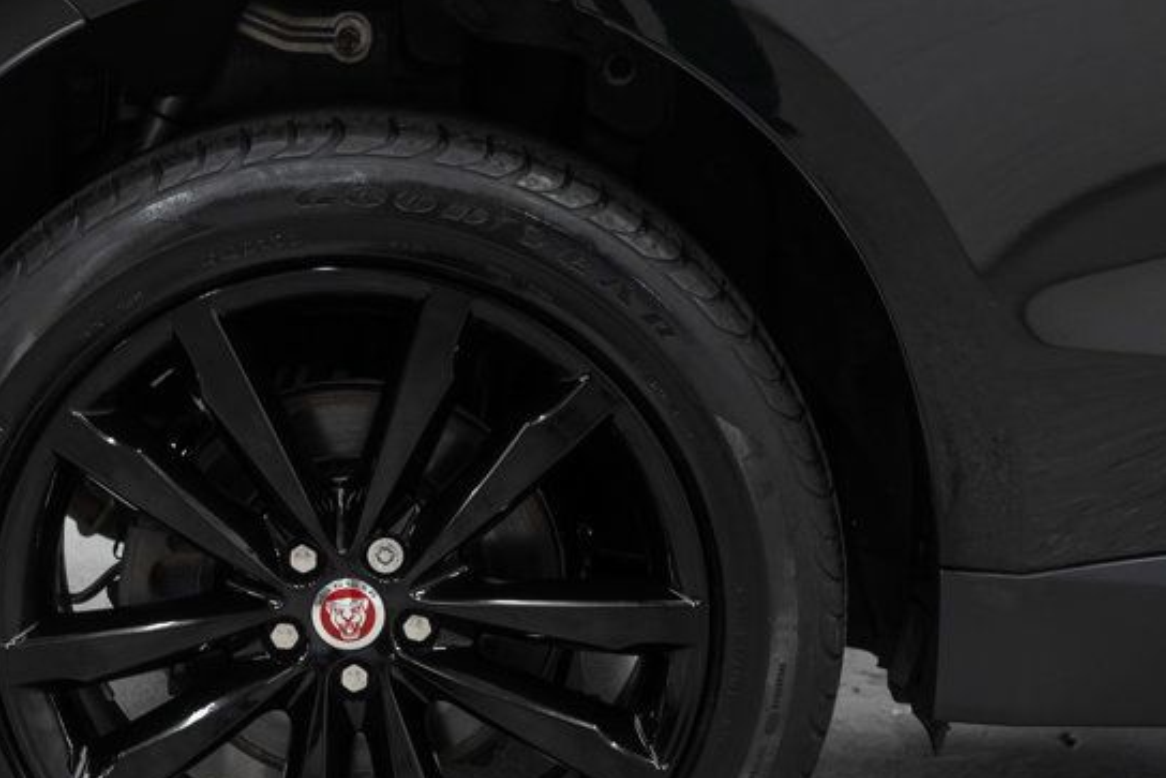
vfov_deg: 17.2
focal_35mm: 79
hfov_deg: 25.4
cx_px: 302
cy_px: 509
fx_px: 2559
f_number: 3.2
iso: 320
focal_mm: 28
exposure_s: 1/40
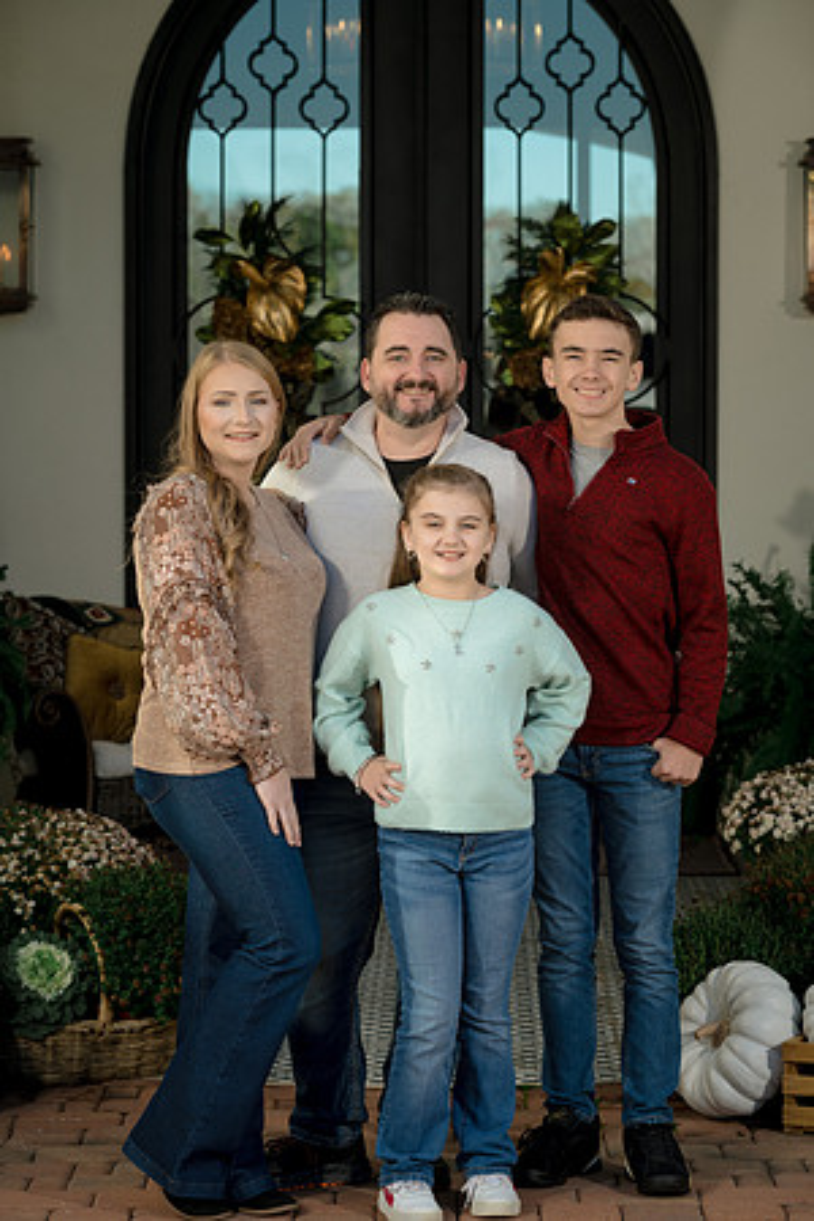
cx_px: 407
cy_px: 610
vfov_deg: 16.8
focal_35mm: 122
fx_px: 4138
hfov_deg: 11.2
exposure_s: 1/250
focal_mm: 122
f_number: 7.1
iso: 160
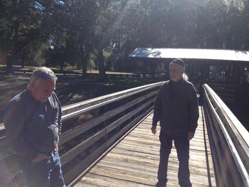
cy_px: 94
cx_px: 124
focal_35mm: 35
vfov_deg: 40.7
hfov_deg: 52.6
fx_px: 252
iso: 50
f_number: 2.4
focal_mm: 4.28
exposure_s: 1/1126
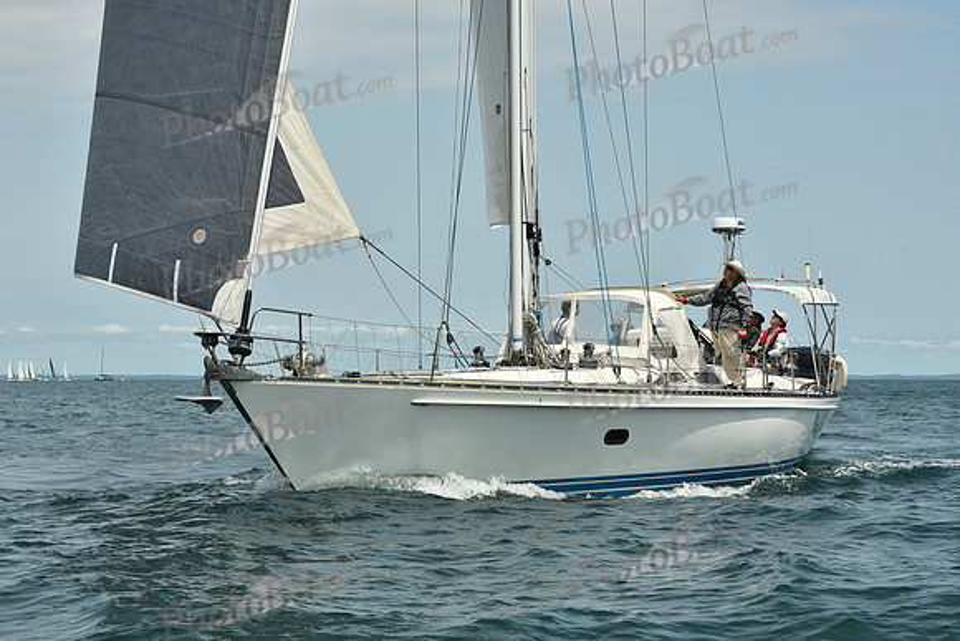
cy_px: 320
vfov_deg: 14.0
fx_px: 2614
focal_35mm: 98
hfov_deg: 20.8
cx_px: 480
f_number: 9
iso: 320
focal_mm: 98
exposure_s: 1/1250
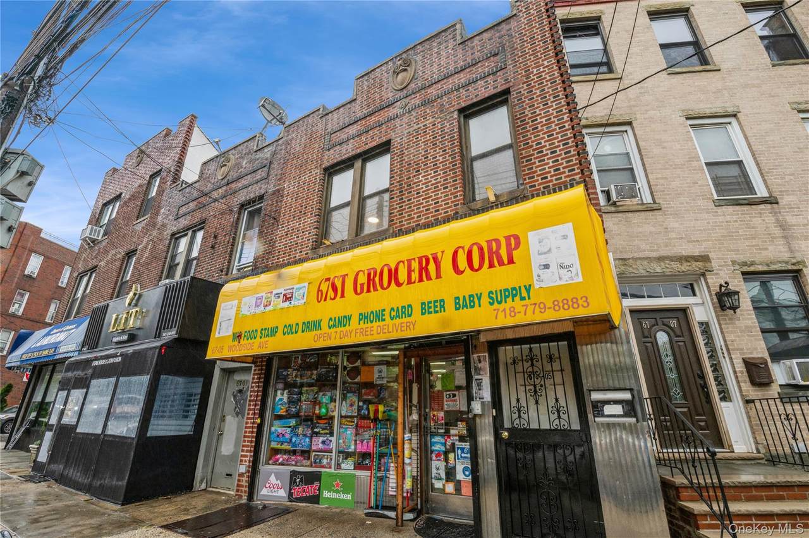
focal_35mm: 17
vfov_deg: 70.3
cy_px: 269
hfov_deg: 93.3
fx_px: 382
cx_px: 404
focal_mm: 17
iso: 1250
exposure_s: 1/60
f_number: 14
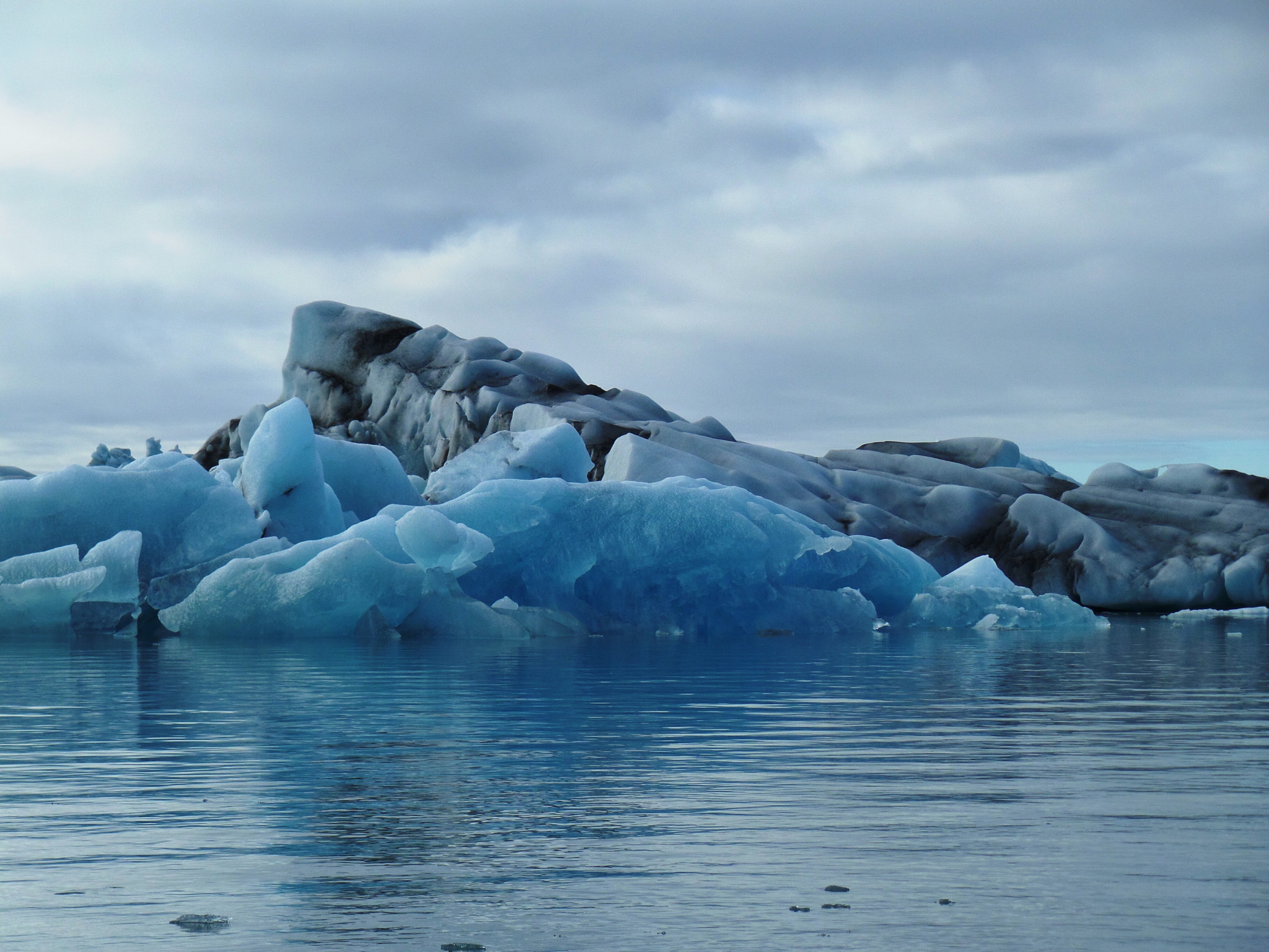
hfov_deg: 17.3
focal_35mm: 114
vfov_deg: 13.0
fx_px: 4179
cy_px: 476
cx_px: 634
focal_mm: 20.3
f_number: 4
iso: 100
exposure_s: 1/1000
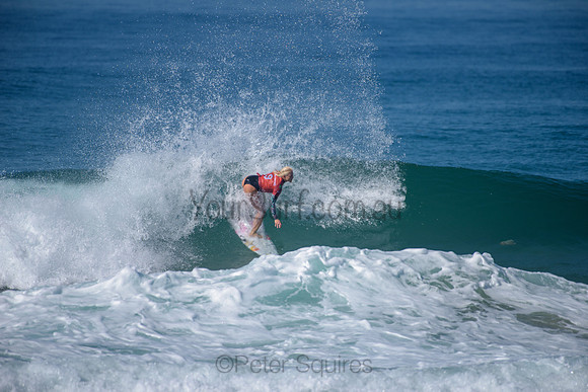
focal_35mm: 500
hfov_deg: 4.1
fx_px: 8168
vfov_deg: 2.8
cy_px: 196
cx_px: 294
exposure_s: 1/2000
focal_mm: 500
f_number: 5.6
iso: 140
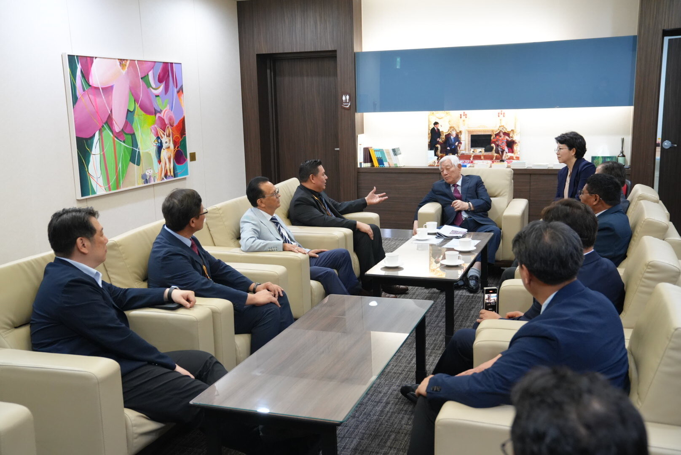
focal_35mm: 37
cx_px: 340
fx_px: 700
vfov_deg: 36.0
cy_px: 228
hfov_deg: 51.9
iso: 4000
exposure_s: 1/160
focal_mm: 37
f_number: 4
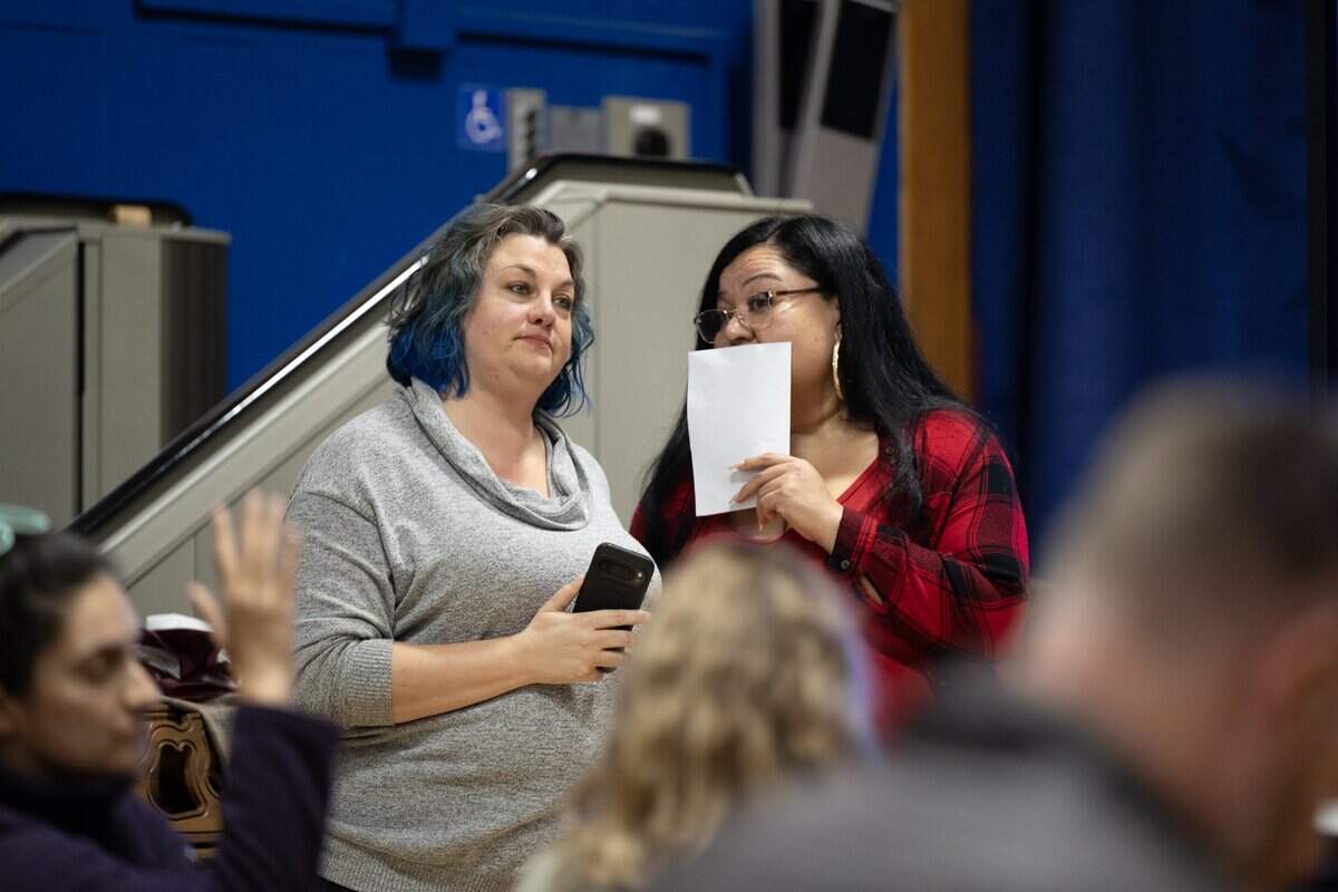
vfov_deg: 6.9
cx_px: 669
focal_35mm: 200
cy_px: 446
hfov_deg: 10.3
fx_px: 7433
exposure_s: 1/160
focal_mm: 200
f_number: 2.8
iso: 1250
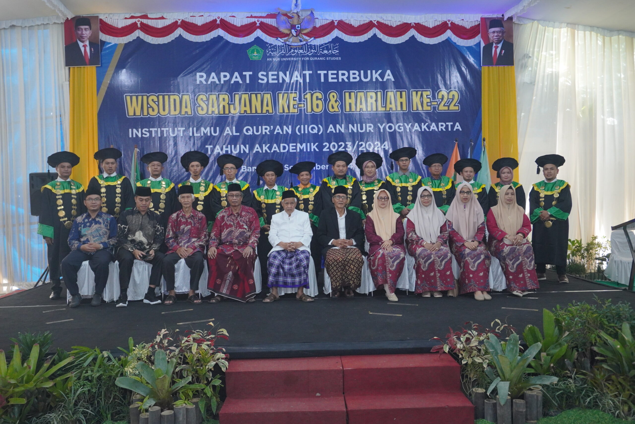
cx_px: 318
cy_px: 212
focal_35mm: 30
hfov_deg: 61.9
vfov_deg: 43.7
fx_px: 529
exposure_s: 1/125
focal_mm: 20
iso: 1600
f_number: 5.6
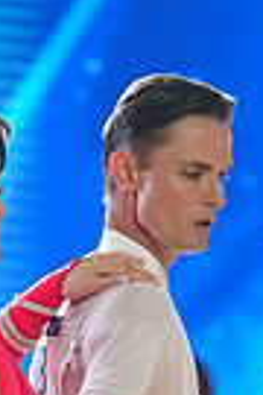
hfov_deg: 2.2
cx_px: 75
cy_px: 650
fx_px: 6925
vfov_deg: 3.2
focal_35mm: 632
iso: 1000
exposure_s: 1/400
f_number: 2.8
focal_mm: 147
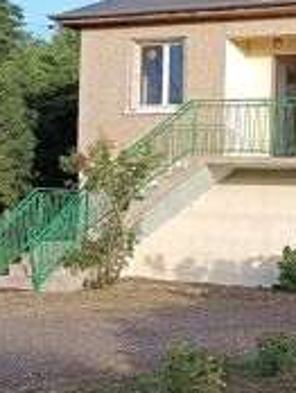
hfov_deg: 18.4
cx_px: 352
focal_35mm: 76
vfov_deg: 25.6
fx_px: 864
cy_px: 204
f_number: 1.7
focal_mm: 5.24
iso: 50
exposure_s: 1/214
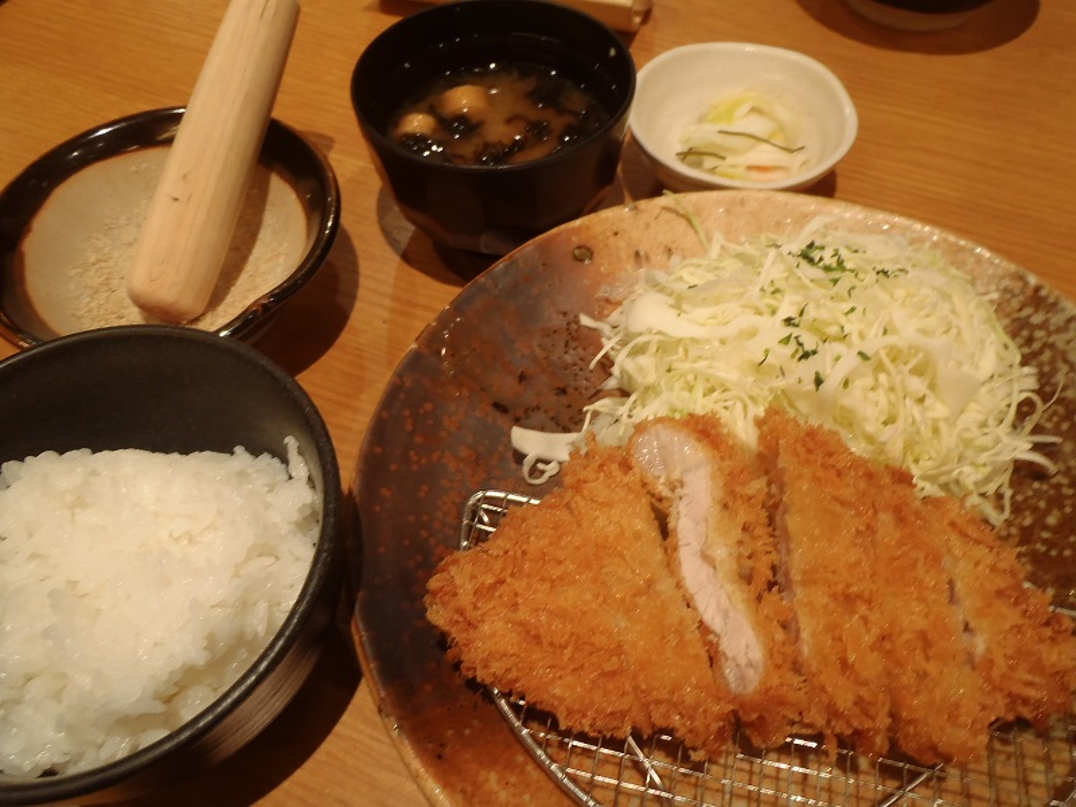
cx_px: 538
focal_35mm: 28
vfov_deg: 49.7
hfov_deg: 63.4
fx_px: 870
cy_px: 404
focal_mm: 5
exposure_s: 1/4
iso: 100
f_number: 3.9
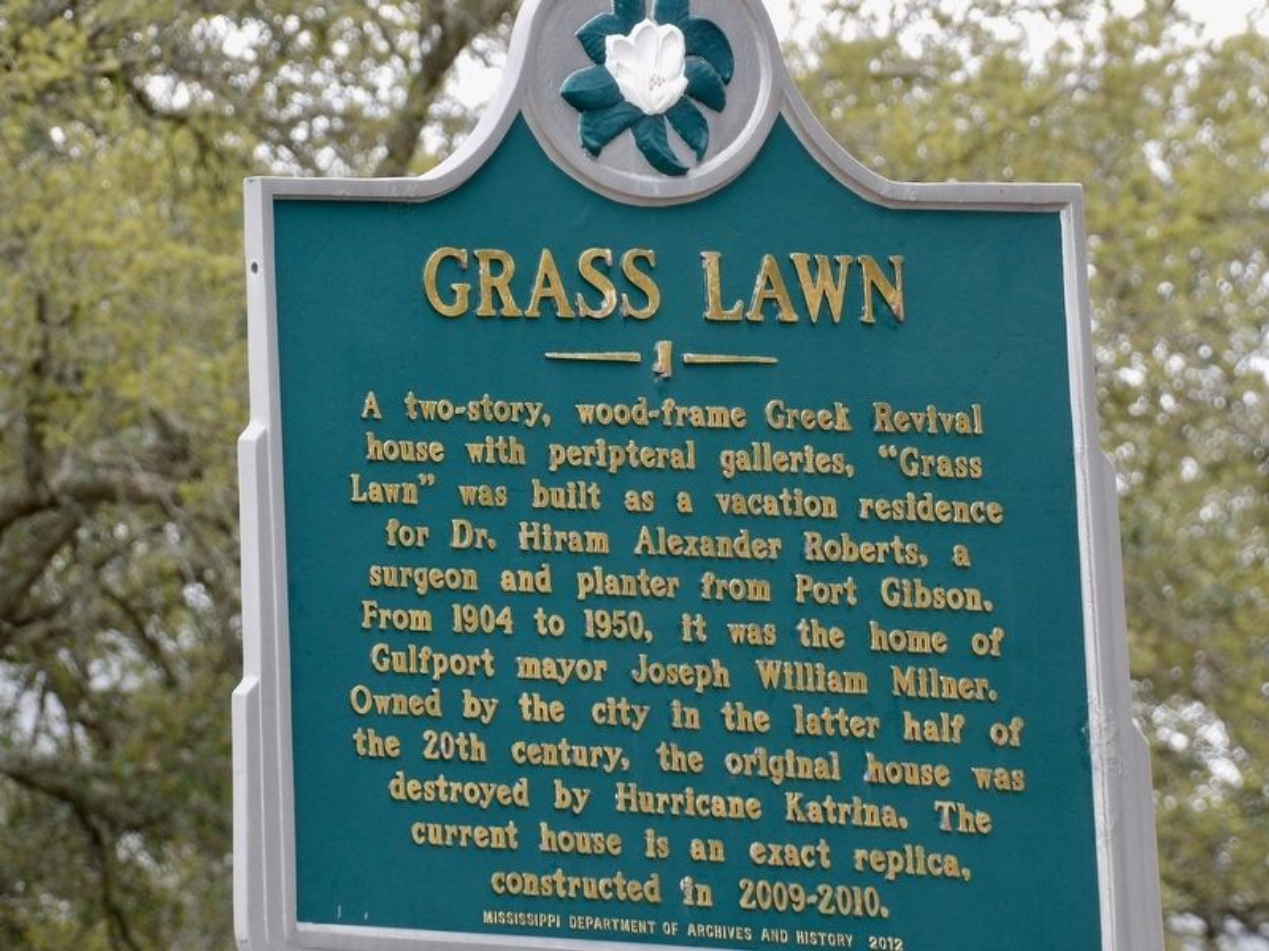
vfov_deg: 4.1
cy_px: 476
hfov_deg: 5.5
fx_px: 13307
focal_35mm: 363
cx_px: 634
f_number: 4.2
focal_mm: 65.2
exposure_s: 1/118
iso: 100
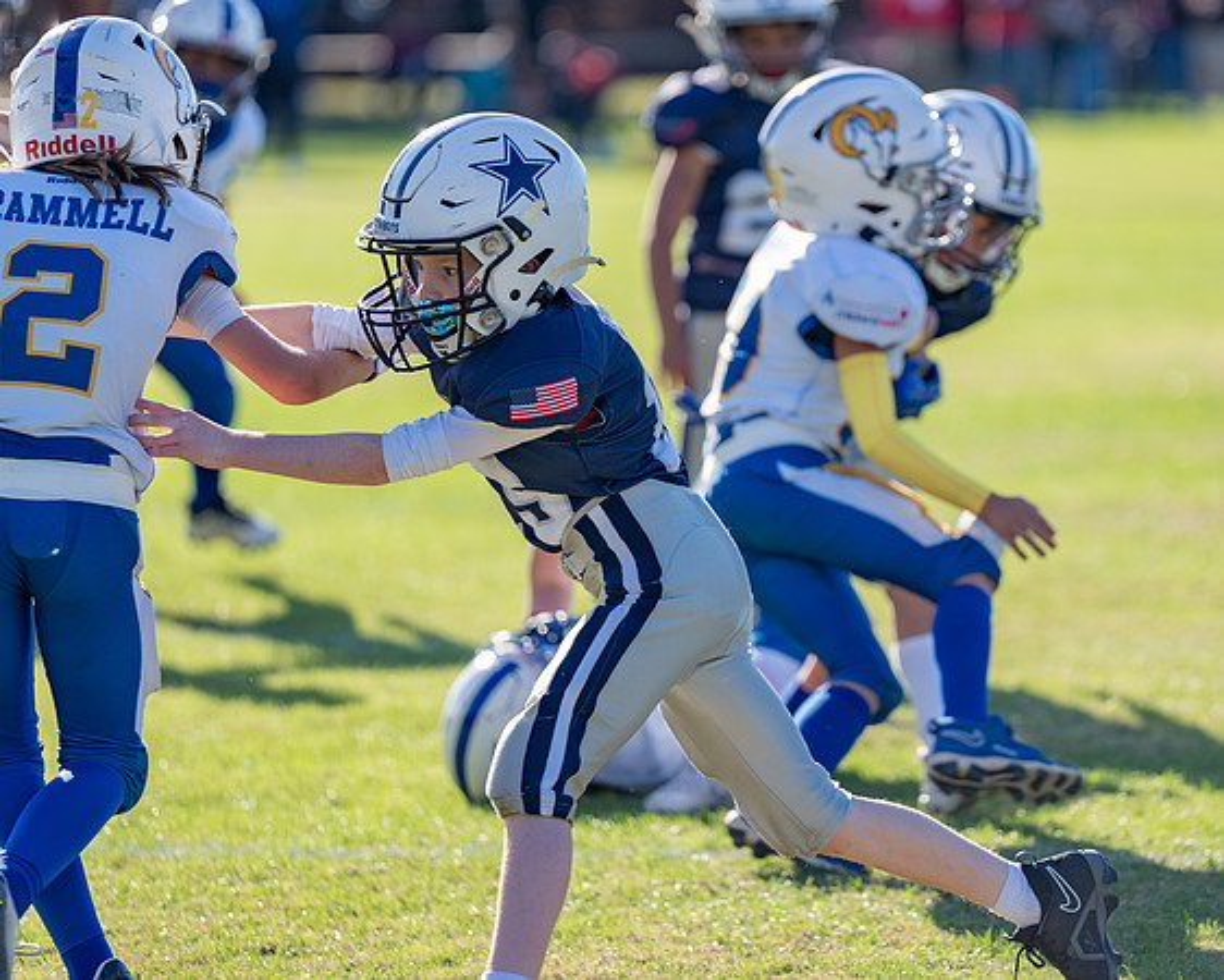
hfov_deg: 7.3
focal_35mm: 263
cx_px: 808
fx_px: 9547
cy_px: 442
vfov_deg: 5.9
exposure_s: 1/1250
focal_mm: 200
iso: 100
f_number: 2.8
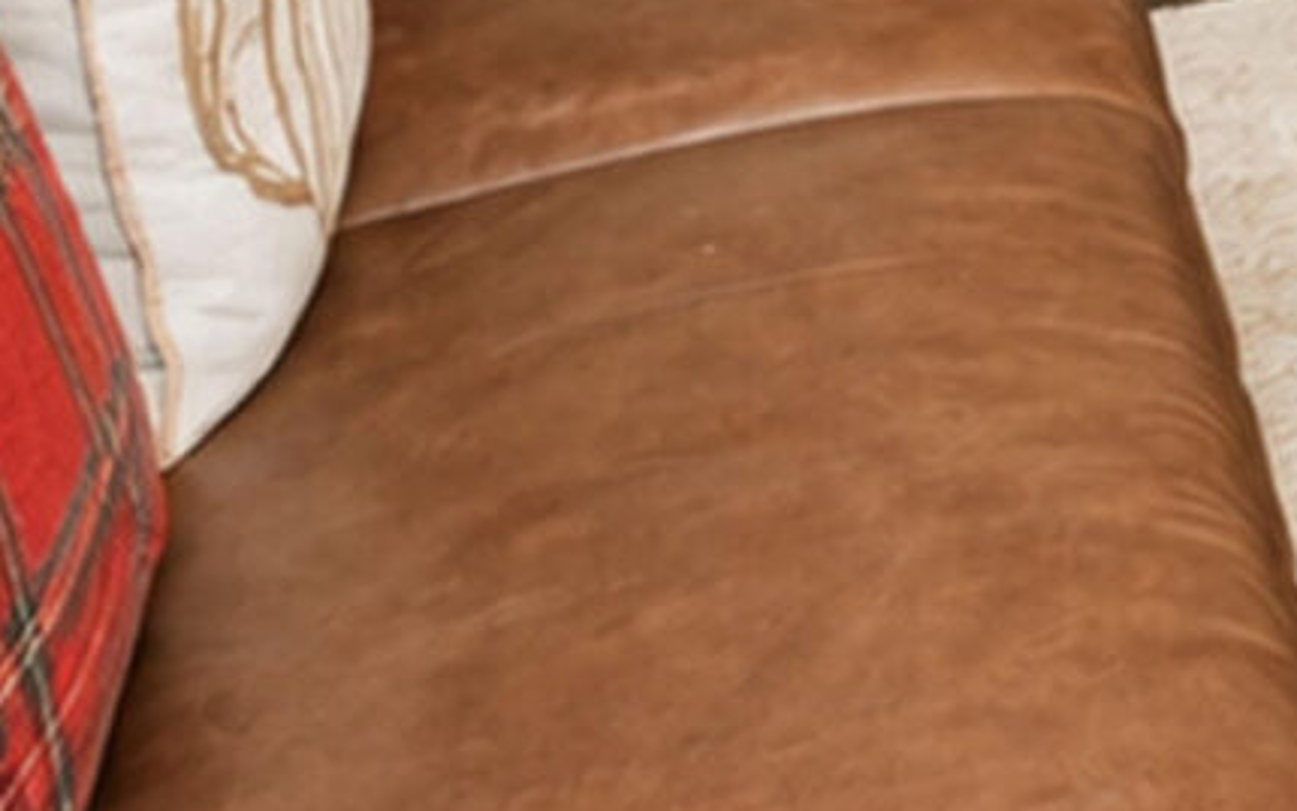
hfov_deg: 19.1
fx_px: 3217
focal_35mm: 91
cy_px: -1283
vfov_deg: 11.3
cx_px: 2114
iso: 1250
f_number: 7.1
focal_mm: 10
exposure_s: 1/100
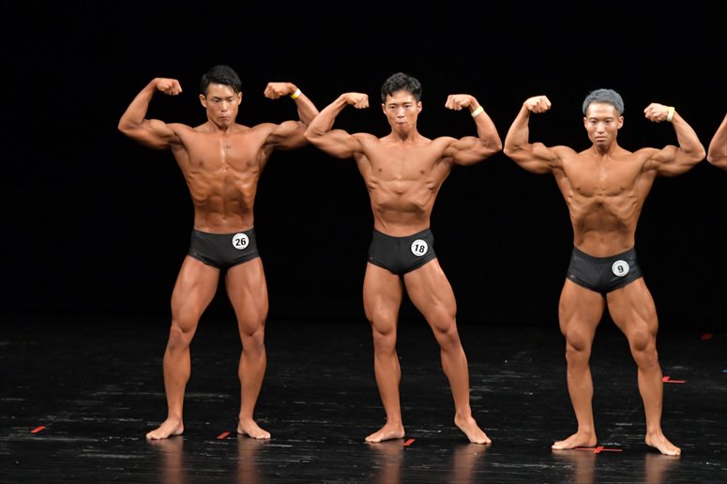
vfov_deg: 5.4
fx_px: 5147
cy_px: 242
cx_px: 364
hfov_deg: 8.1
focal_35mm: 255
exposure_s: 1/400
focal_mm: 170
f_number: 5.6
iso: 3200
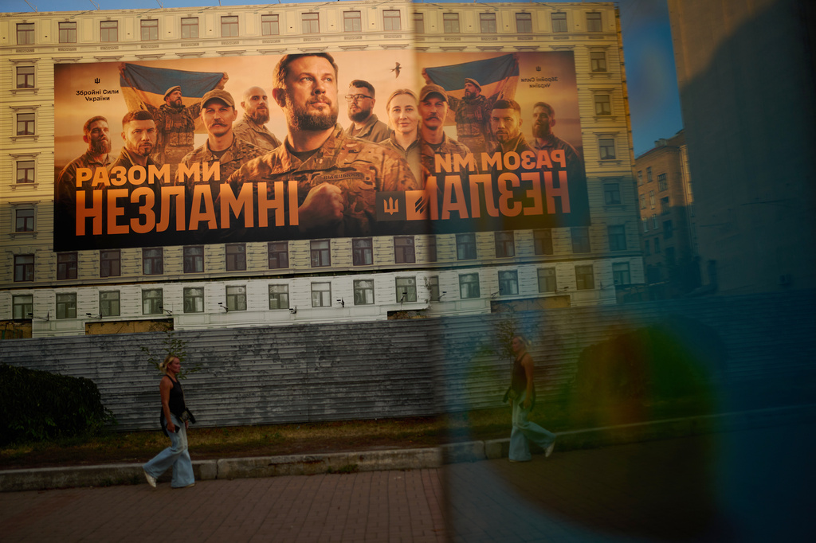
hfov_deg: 54.4
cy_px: 272
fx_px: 793
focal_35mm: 35
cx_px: 408
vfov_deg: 37.8
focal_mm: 35
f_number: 1.4
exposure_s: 1/4000
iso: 100
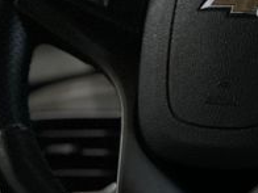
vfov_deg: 8.0
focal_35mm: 185
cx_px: 255
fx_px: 1379
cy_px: 34
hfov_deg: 10.6
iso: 400
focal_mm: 9
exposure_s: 1/15
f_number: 2.8
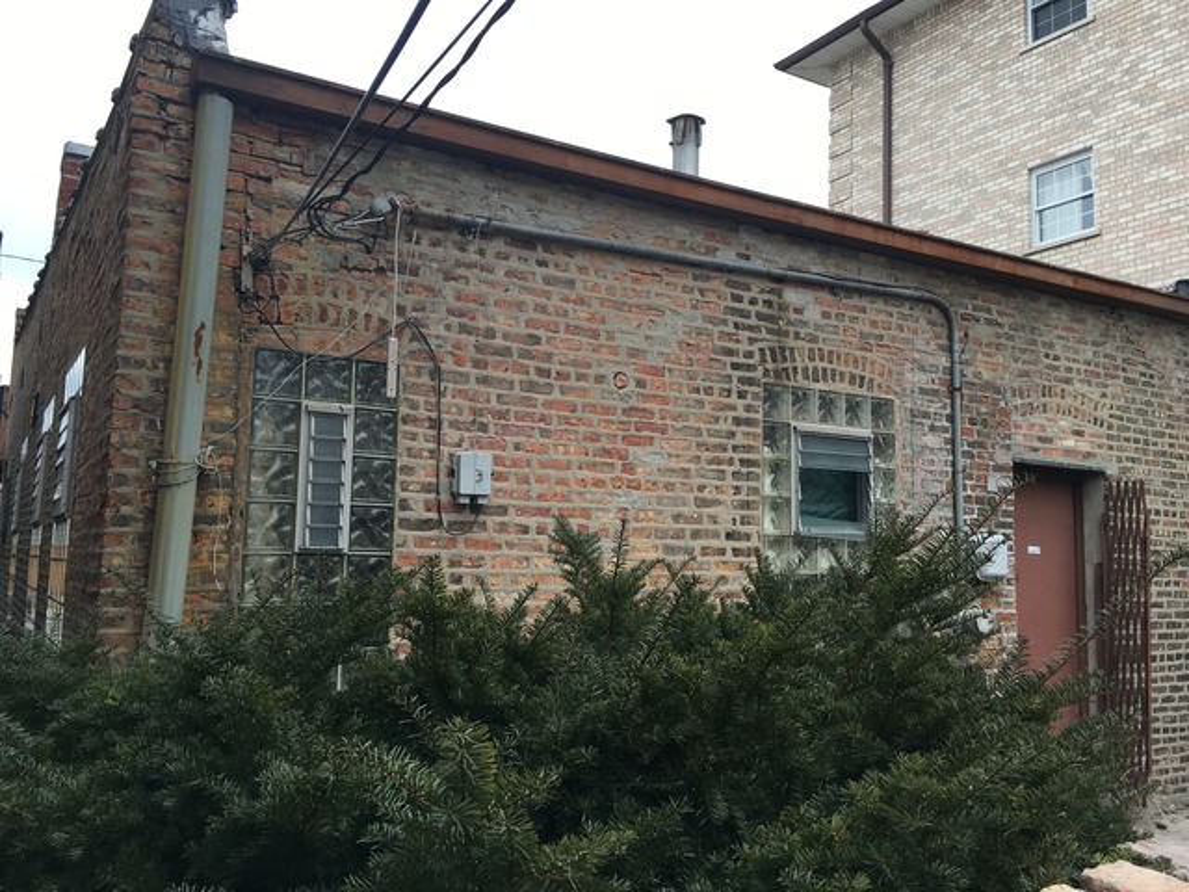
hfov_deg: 61.7
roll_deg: -1.6
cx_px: 594
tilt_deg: +7.2
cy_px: 446
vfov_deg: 48.2
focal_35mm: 29
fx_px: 996
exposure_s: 1/212
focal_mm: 4.15
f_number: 2.2
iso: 25
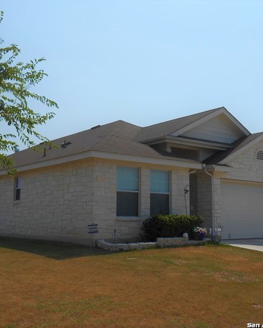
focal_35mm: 45
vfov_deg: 41.1
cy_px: 163
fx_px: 438
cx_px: 136
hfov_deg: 33.5
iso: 80
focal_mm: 6
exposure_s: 1/1250
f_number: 3.9
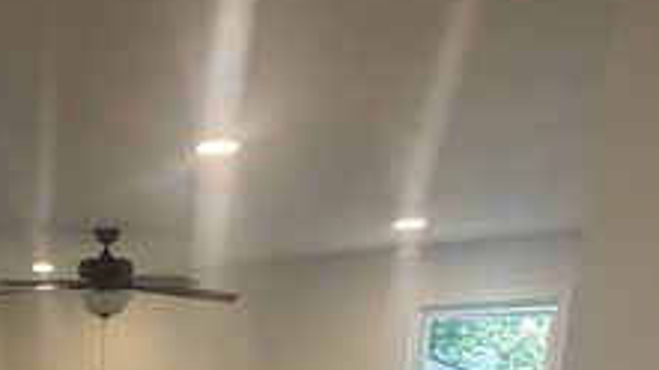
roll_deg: -1.2
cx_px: 25
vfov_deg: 22.1
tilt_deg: -10.1
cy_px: 534
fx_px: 803
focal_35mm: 46
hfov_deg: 40.1
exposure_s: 1/120
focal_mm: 2.22
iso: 320
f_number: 2.2
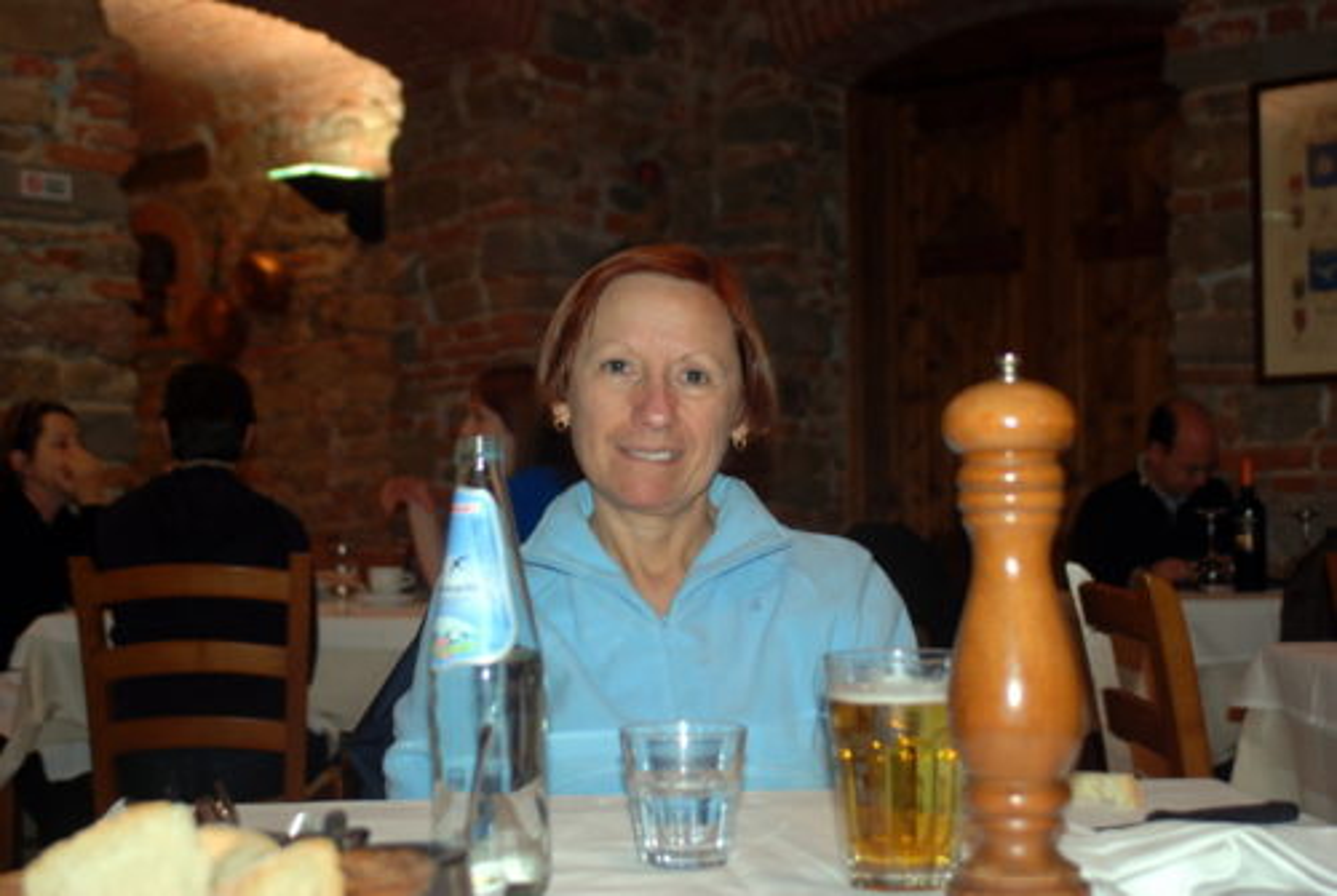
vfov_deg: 23.9
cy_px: 448
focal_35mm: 57
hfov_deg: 35.0
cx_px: 668
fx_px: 2120
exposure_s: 1/60
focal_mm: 38
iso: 200
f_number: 3.8
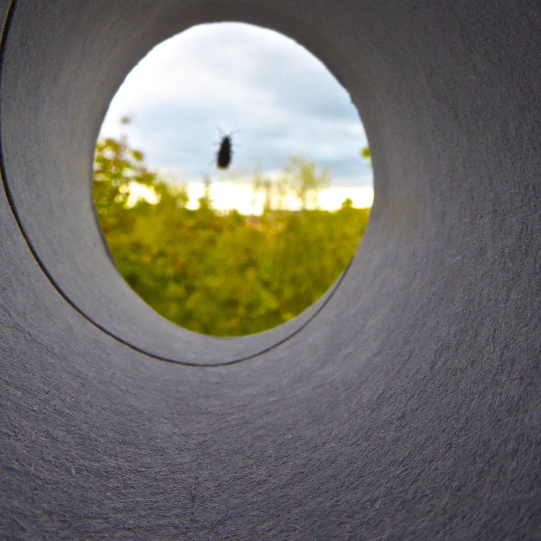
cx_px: 215
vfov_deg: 49.6
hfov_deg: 49.4
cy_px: 231
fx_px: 583
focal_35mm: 33
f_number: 5.6
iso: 200
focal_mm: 4.3
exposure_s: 1/60
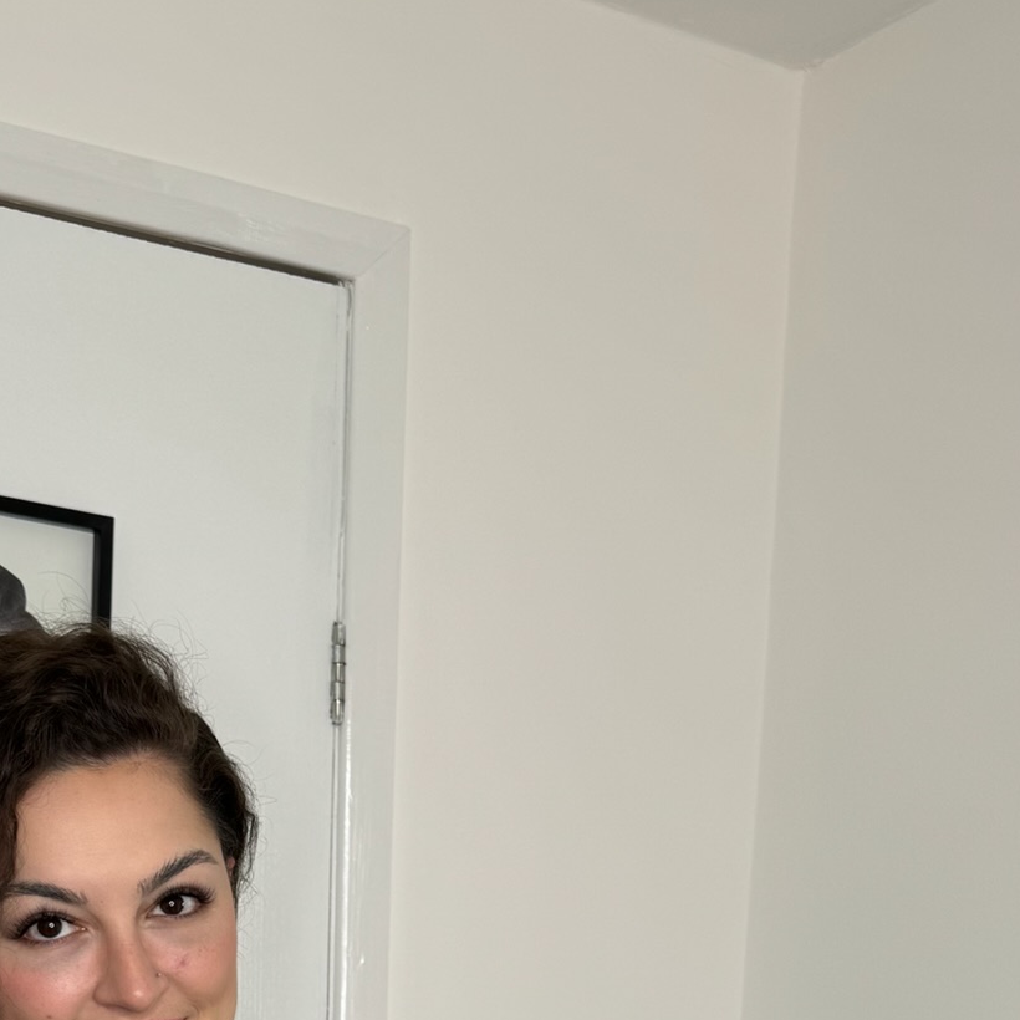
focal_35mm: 53
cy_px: 1246
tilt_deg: -9.0
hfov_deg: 31.9
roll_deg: -1.2
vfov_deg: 27.9
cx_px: 316
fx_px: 1767
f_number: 1.78
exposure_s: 1/158
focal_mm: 6.76
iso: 64
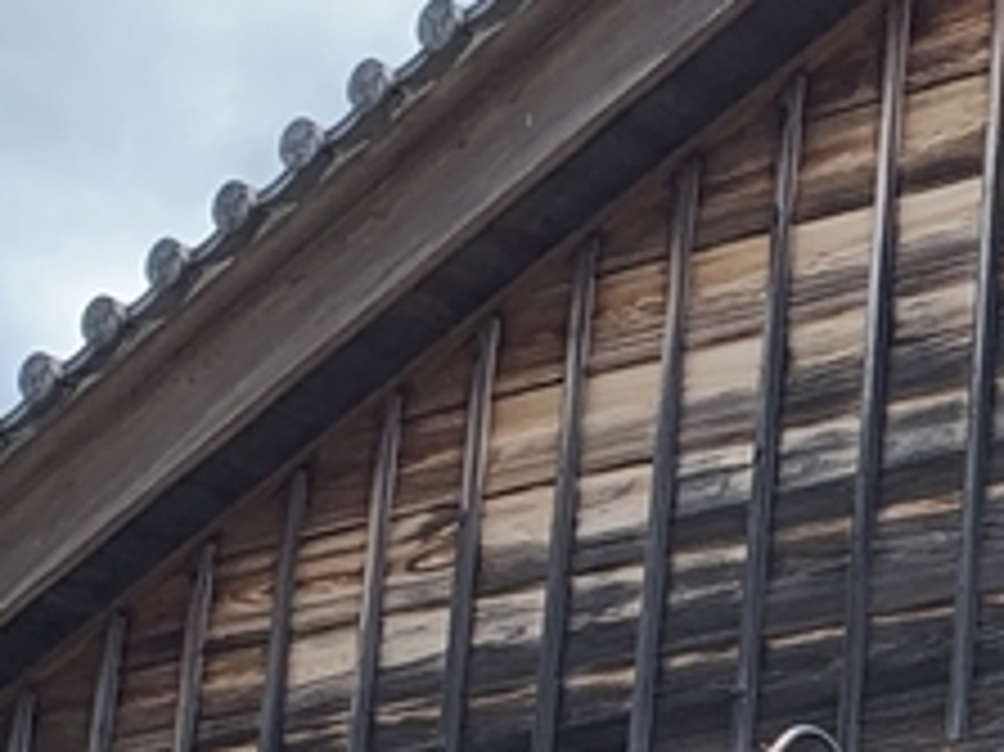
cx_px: 1769
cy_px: 1337
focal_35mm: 140
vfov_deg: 10.0
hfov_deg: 12.9
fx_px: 4058
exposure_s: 1/879
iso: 25
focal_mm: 4.25
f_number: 1.8
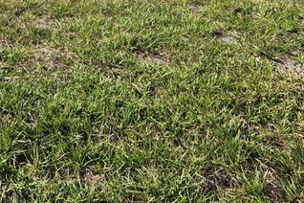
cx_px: 56
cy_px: -130
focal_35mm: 77
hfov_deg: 25.8
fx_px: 650
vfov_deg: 15.8
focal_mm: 5.4
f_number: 1.8
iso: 20
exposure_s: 1/2737
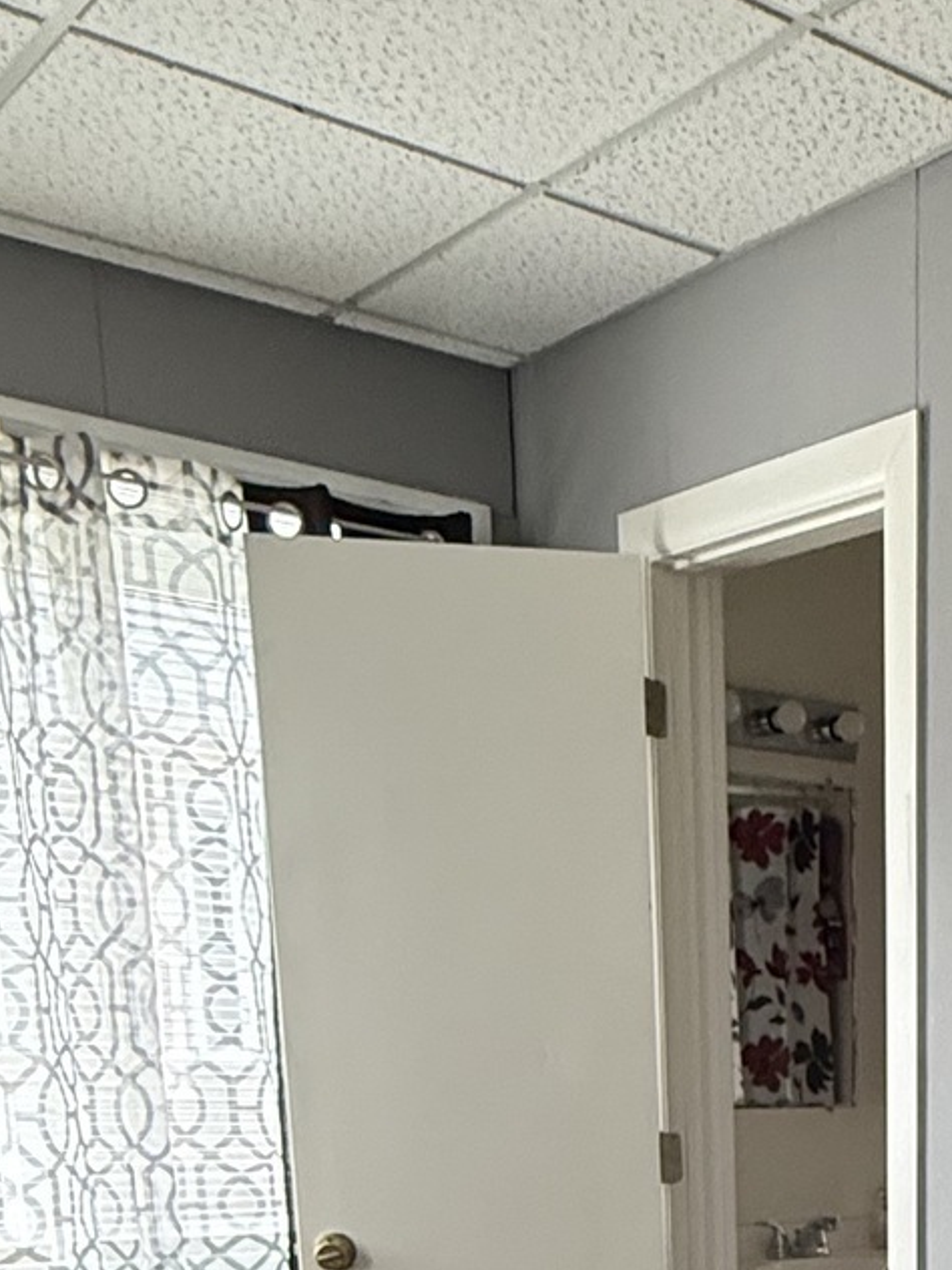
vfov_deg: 32.0
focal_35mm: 51
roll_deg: -1.3
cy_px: 1479
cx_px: 1036
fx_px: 1870
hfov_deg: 26.4
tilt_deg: -12.1
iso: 400
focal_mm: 2.22
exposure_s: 1/60
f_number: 2.2
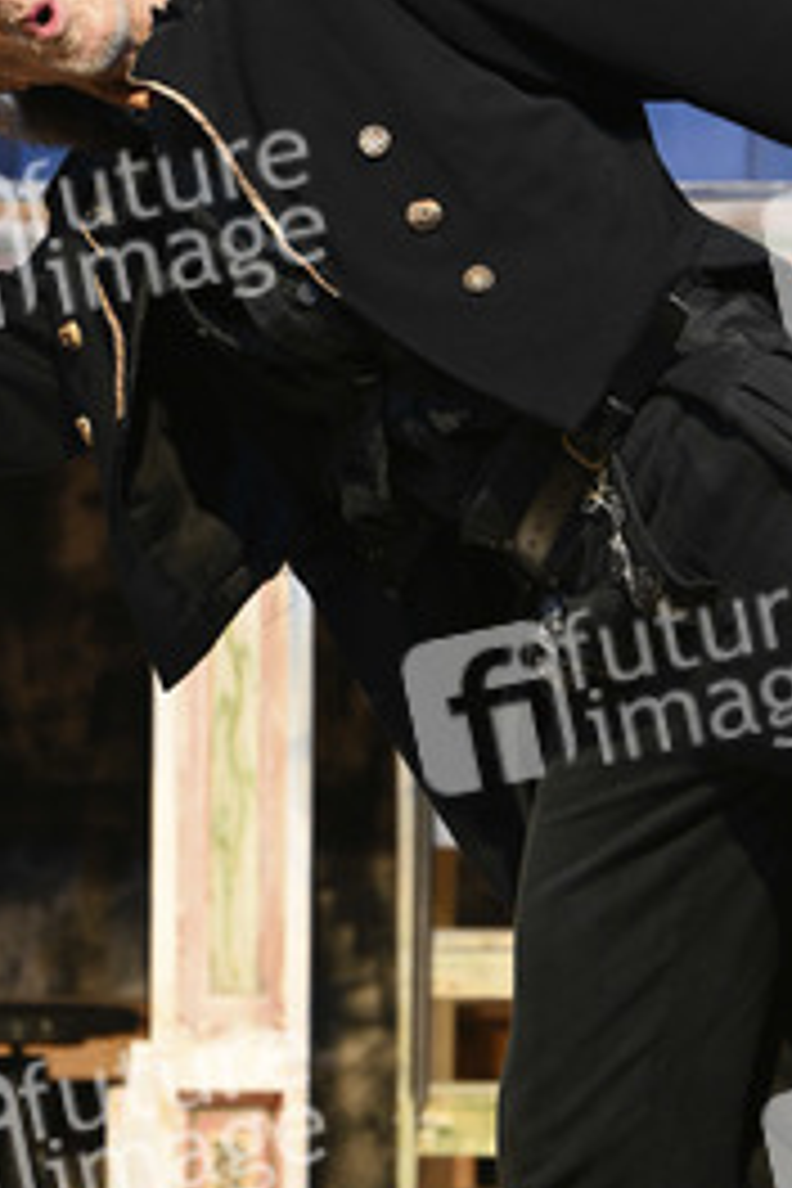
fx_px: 6237
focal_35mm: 189
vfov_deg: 10.9
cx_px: 225
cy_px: 464
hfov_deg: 7.3
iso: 4000
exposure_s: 1/200
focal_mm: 125
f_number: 6.3
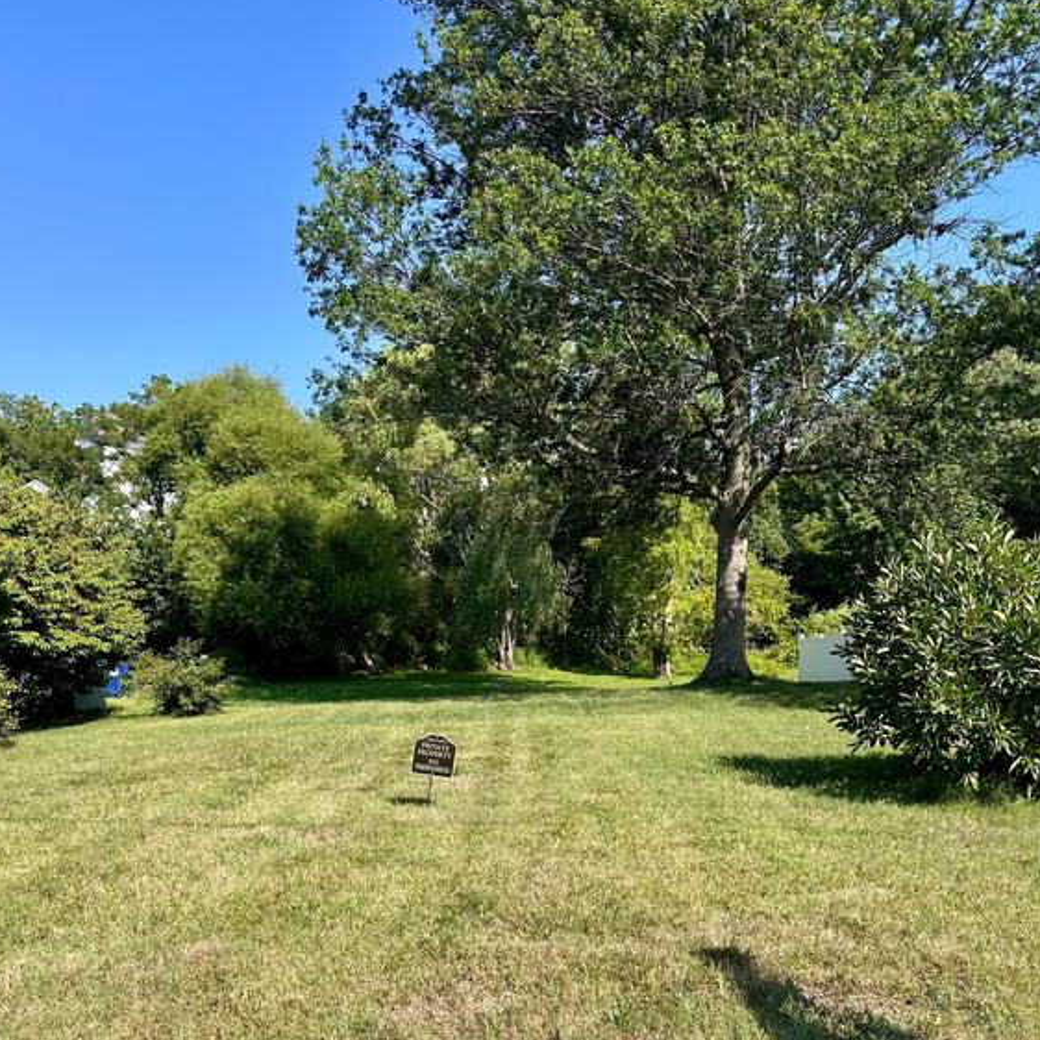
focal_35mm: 29
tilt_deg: -3.3
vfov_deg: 54.4
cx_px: 513
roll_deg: -1.6
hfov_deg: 55.6
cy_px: 700
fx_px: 986
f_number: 1.78
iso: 80
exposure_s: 1/2299
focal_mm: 6.86
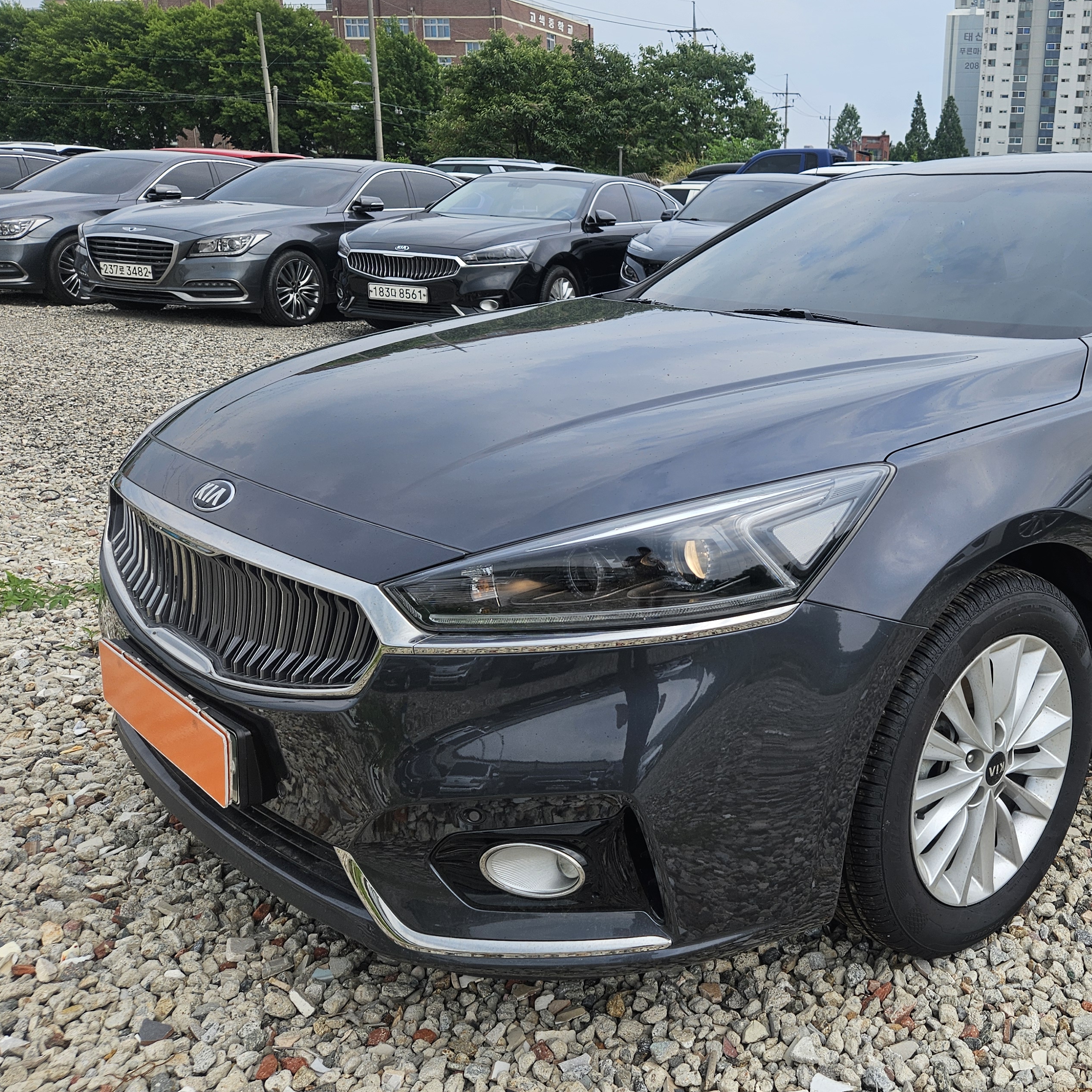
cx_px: 819
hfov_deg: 49.1
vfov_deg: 51.0
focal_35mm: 32
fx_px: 1142
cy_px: 496
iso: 25
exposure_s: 1/1248
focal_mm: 5.4
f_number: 1.8
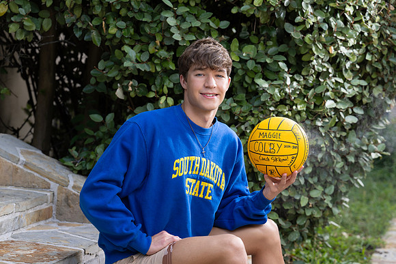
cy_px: 132
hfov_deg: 21.9
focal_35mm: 93
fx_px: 1023
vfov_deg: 14.7
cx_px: 198
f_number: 4.5
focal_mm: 93
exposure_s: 1/200
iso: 100
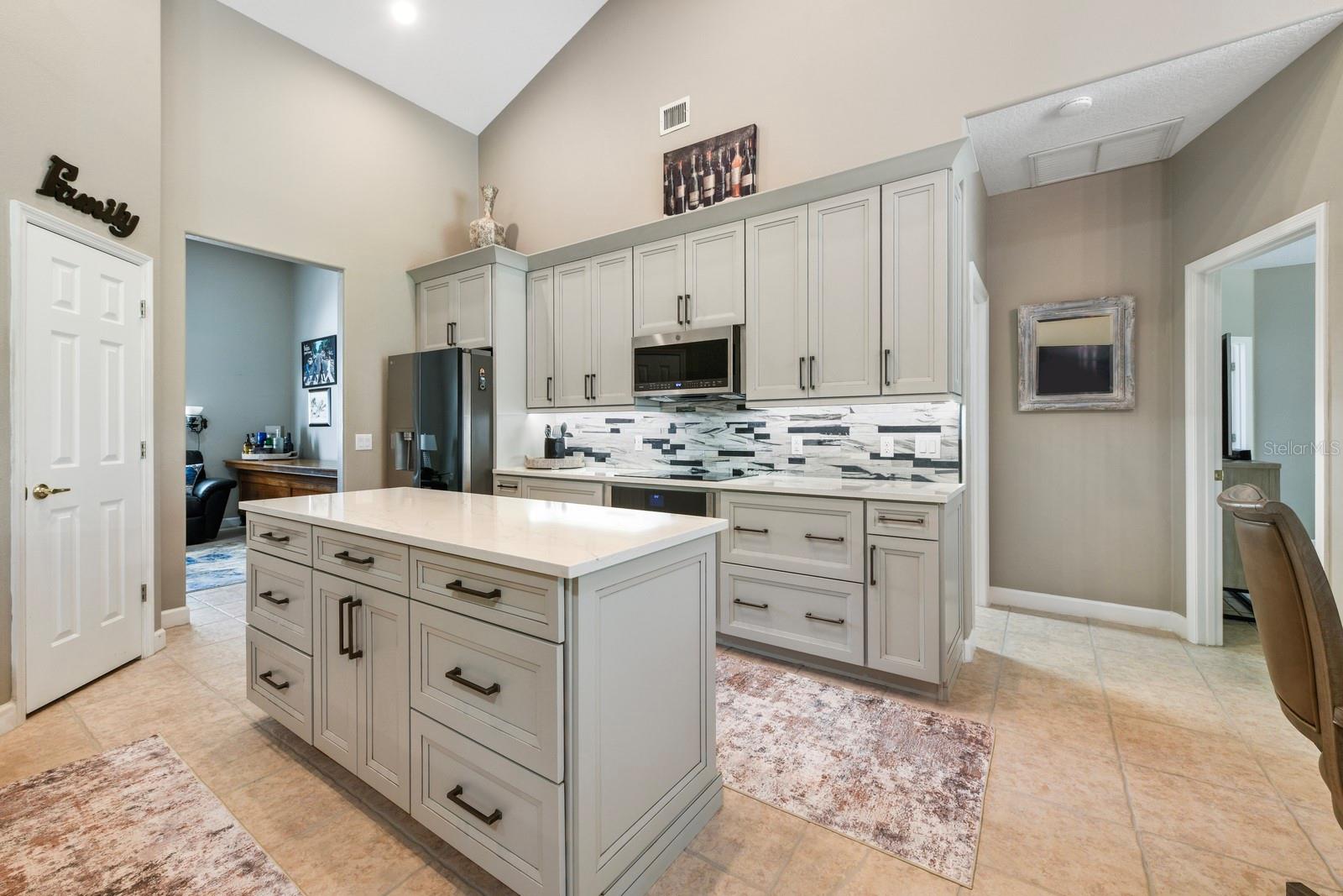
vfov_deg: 81.2
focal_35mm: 14
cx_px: 672
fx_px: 522
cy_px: 448
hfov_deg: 104.2
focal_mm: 14
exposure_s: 1/3
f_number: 8
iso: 320
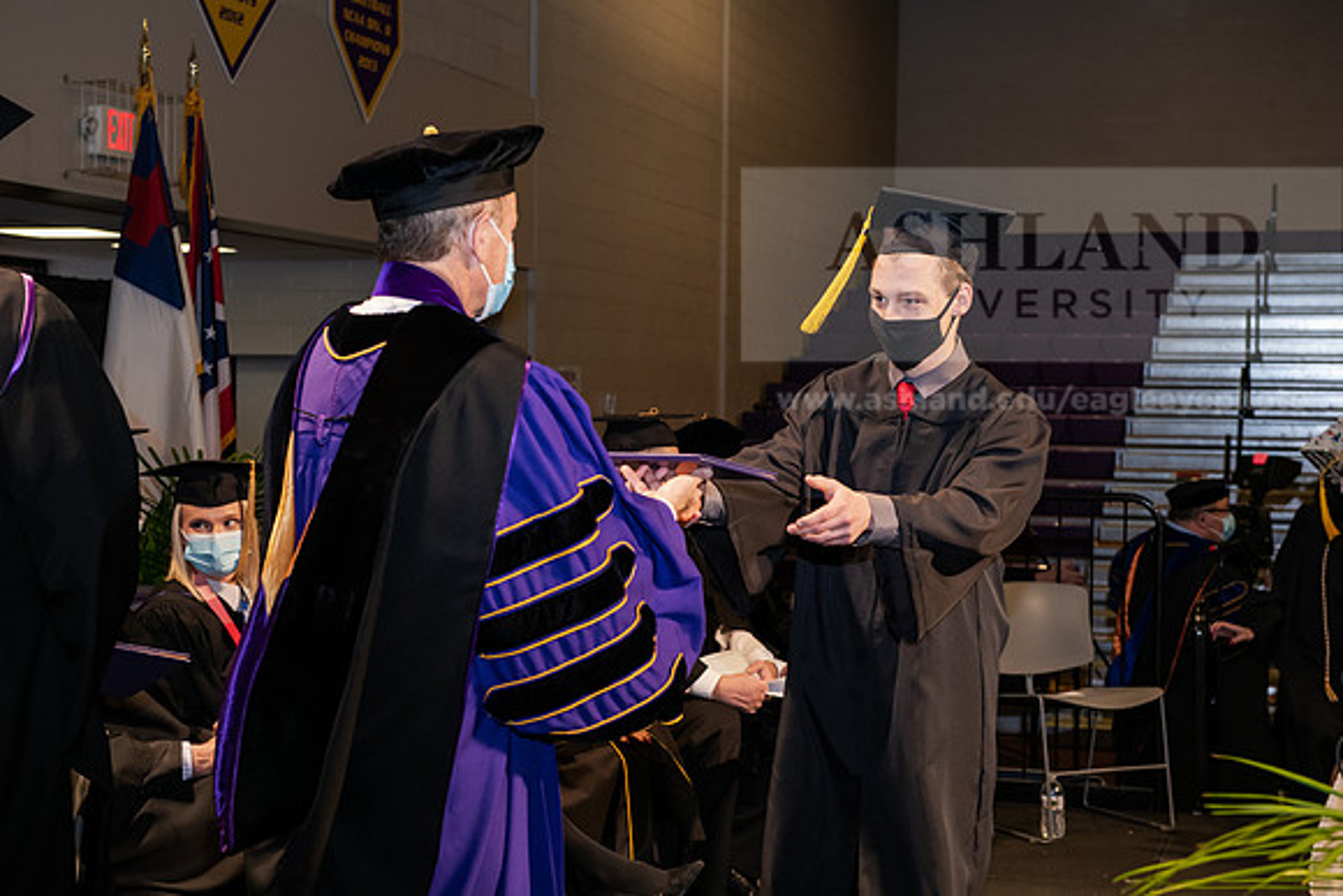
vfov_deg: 21.9
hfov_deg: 32.4
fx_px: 2313
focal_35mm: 62
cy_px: 448
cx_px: 672
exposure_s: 1/200
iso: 1600
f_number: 6.3
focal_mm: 62
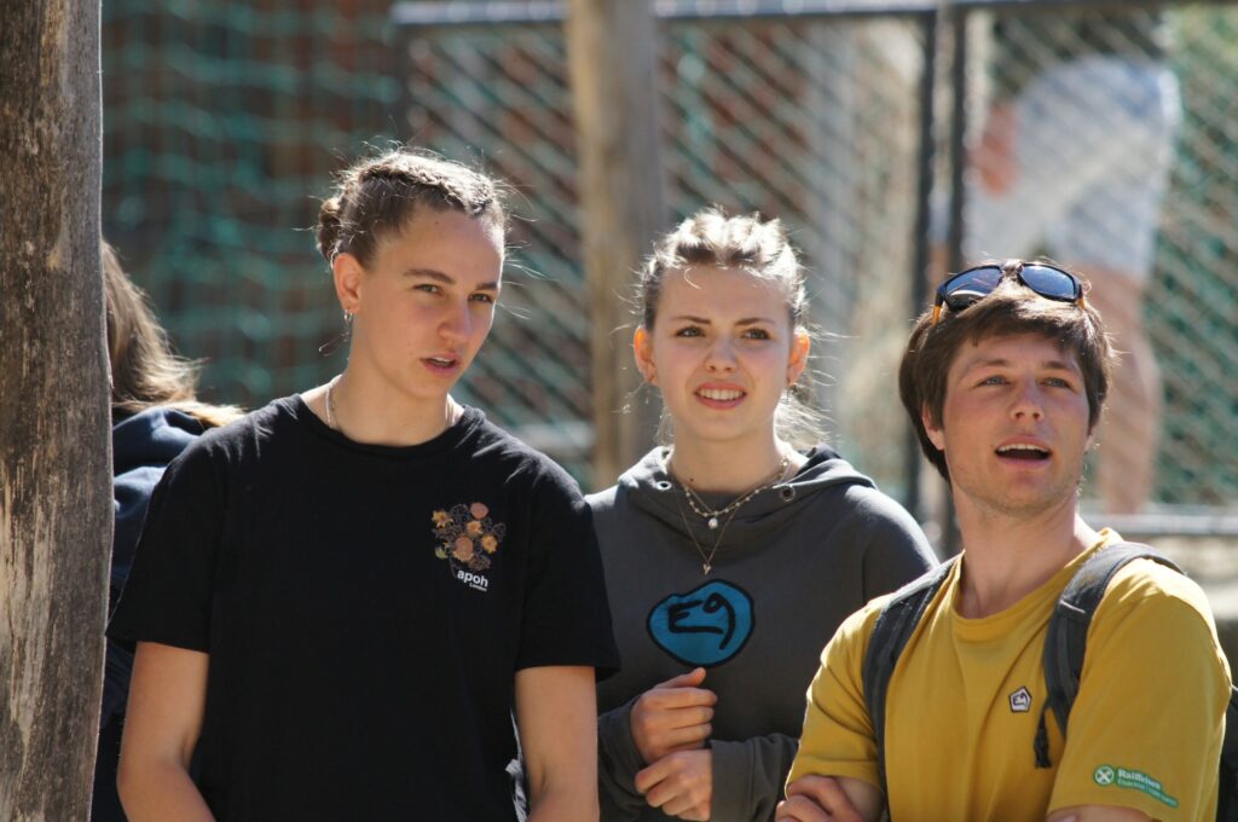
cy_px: 411
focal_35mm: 300
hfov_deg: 6.9
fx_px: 10303
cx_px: 619
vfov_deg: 4.6
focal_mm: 200
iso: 640
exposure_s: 1/2000
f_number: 4
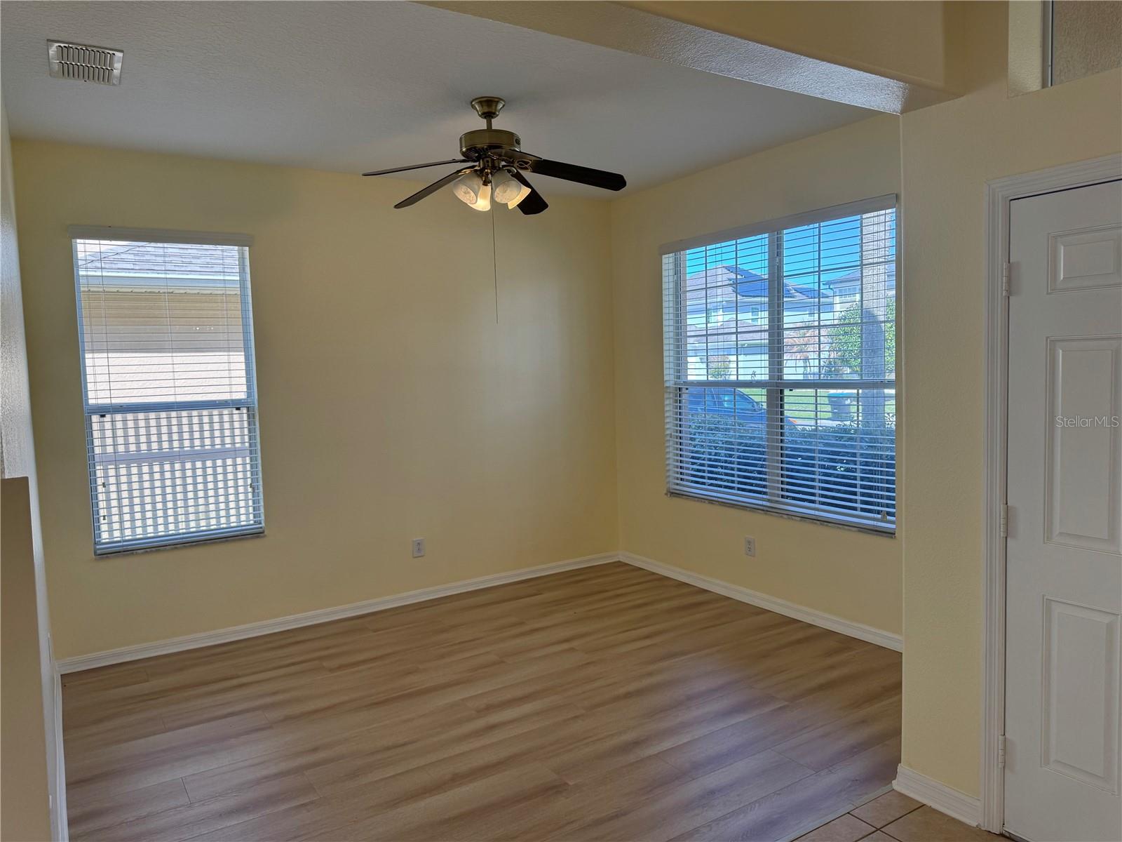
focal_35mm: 24
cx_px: 561
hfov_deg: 71.6
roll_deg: +1.6
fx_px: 778
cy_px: 421
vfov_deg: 56.8
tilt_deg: -5.3
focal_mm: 6.76
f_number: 1.78
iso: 80
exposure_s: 1/345
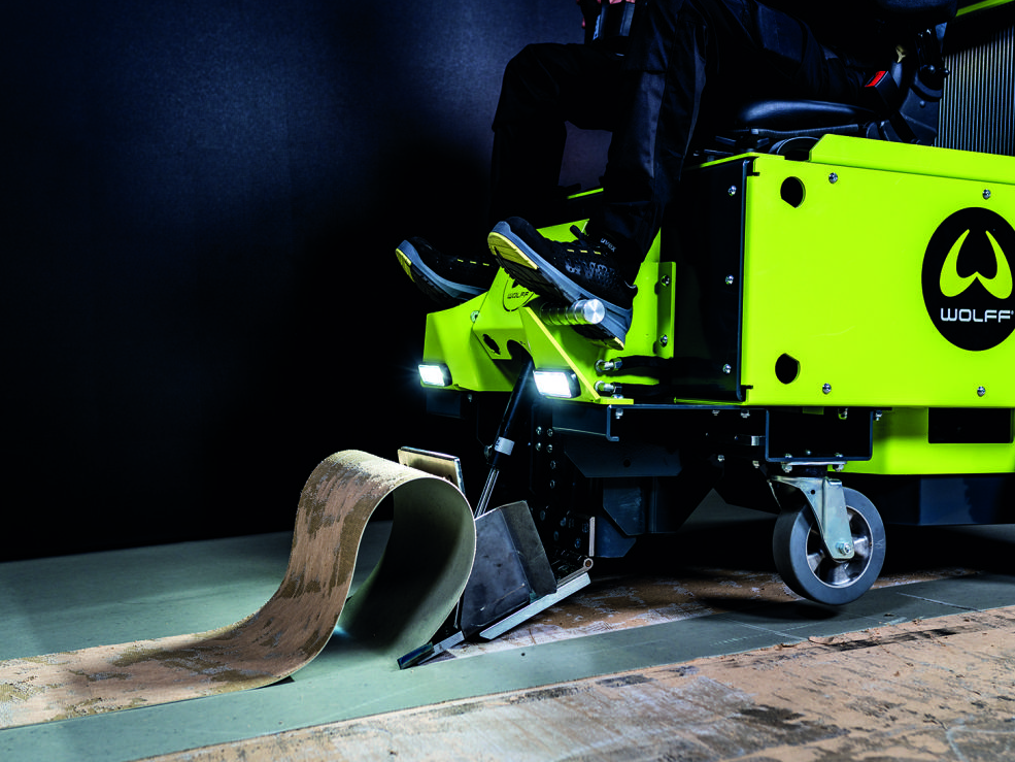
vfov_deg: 35.1
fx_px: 1202
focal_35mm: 41
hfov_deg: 45.8
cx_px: 511
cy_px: 358
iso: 200
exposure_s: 1/200
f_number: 2.8
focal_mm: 35
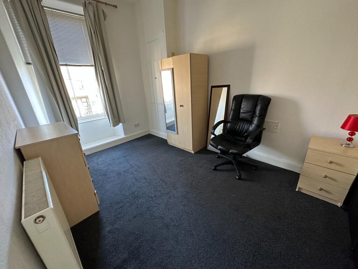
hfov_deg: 102.1
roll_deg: +4.3
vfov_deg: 85.7
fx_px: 145
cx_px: 179
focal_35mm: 14
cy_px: 134
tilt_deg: -24.5
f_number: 2.2
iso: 320
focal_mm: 2.22
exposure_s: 1/65
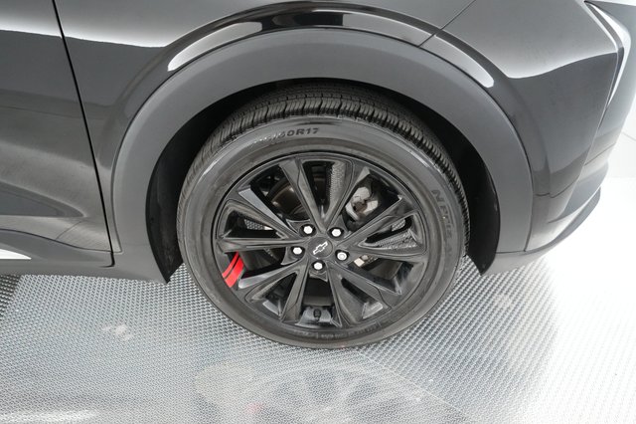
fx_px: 494
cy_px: 212
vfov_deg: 46.4
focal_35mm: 28
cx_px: 318
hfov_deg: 65.5
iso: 10000
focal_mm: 28
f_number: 2.8
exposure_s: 1/250
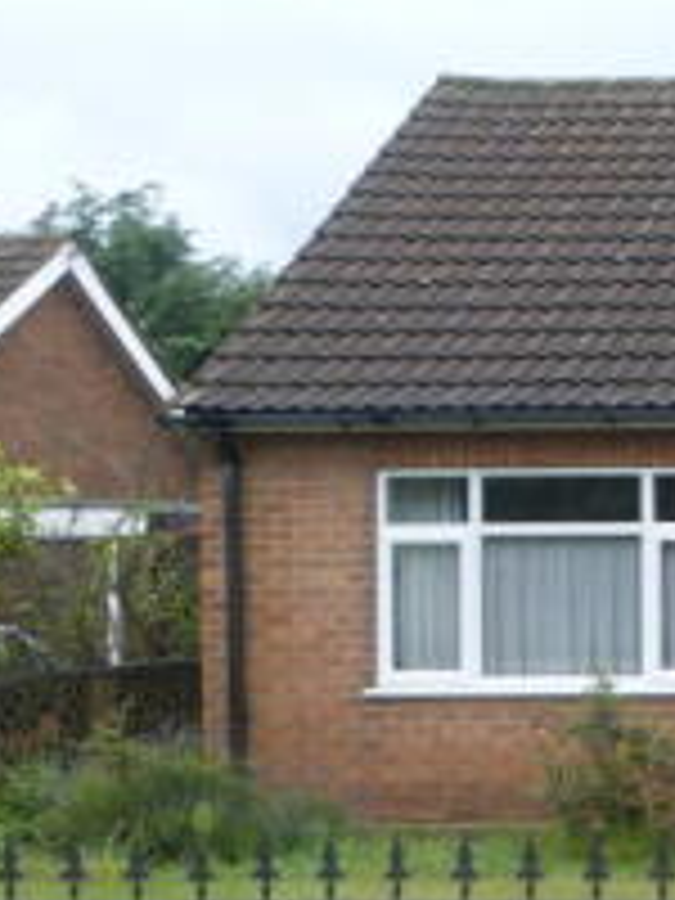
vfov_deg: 26.6
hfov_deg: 17.2
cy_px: 524
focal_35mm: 73
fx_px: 1898
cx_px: 1136
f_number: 4
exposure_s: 1/160
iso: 100
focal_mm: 4.5
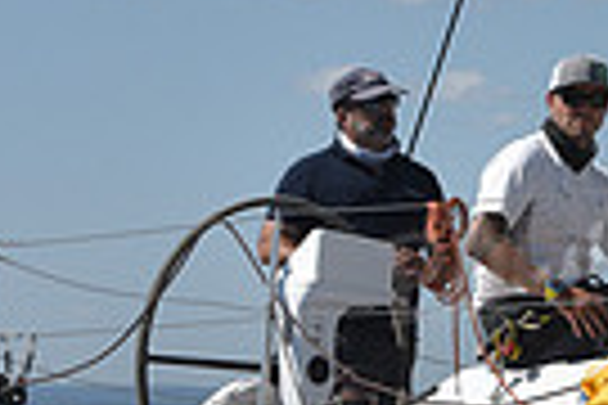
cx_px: 1252
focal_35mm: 387
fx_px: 6535
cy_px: 380
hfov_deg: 5.2
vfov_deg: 3.5
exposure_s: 1/1250
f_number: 11
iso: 320
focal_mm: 90
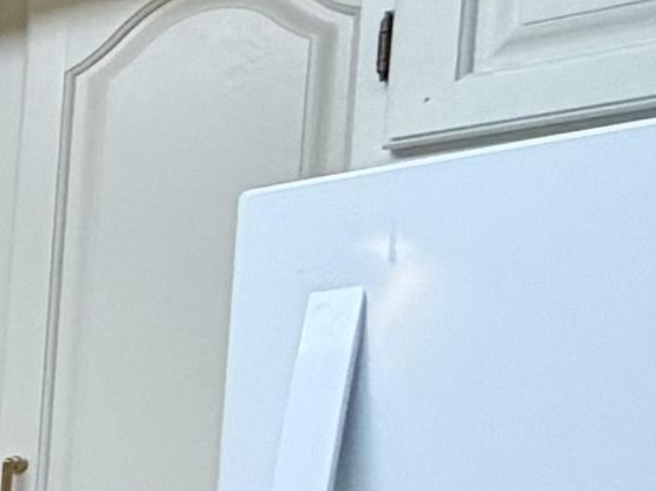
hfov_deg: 11.4
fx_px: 1723
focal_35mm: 91
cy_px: 724
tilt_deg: -3.0
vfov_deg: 15.1
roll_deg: -1.6
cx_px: -1331
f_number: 2.2
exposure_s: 1/120
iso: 80
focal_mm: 2.22
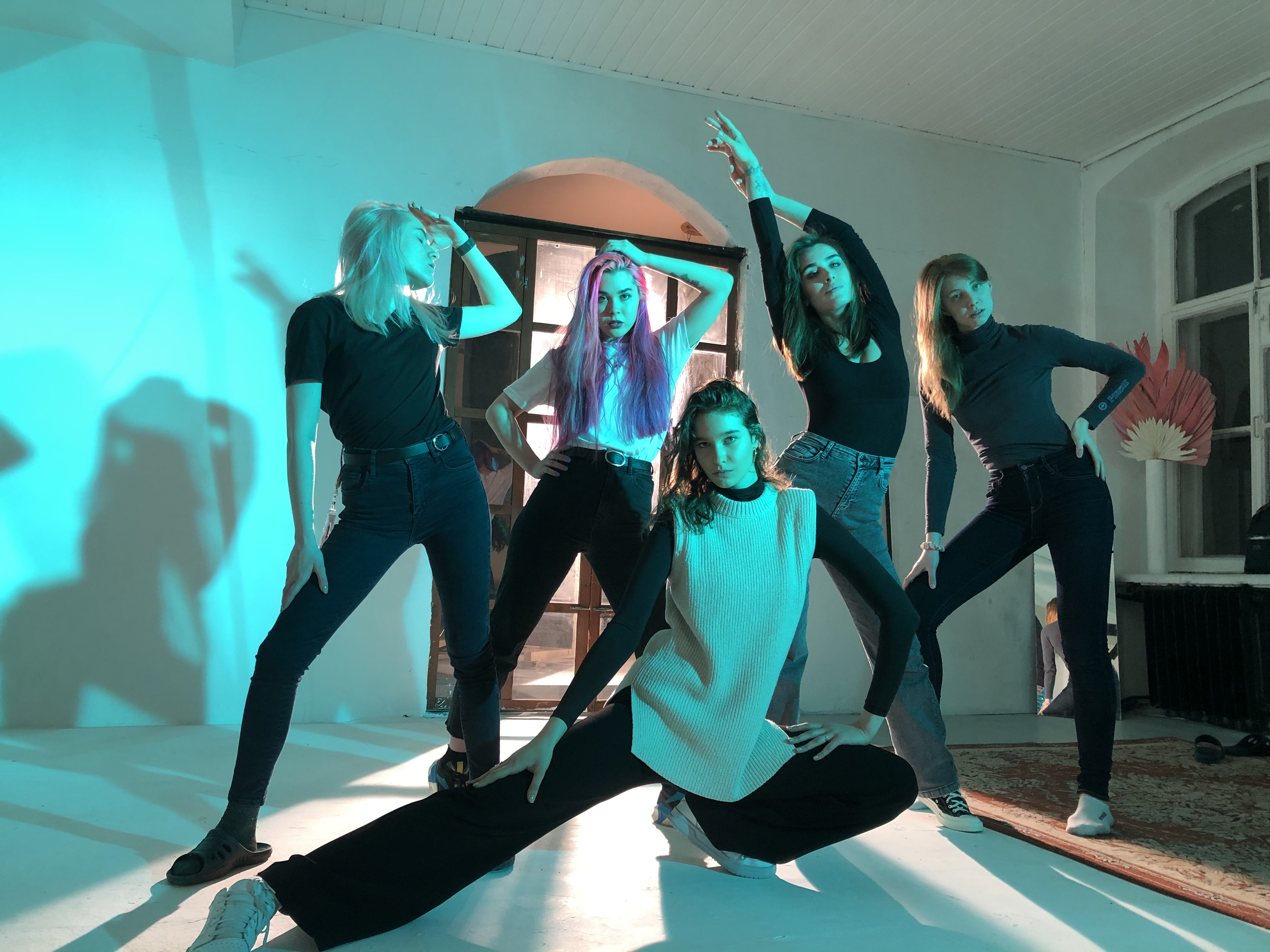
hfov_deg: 63.4
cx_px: 635
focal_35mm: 28
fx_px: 1027
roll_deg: -0.7
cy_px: 476
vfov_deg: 49.7
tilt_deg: +6.8
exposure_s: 1/25
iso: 32
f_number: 1.8
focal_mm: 4
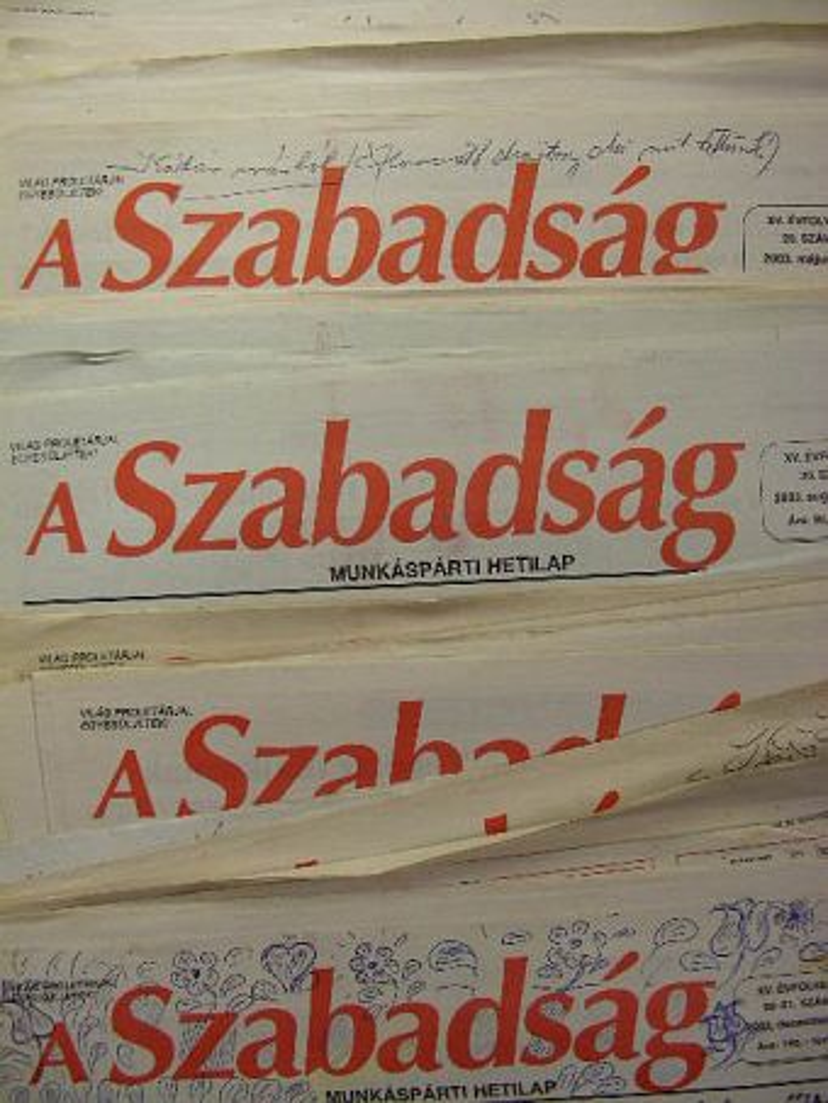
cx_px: 414
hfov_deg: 37.7
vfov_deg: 49.0
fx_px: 1211
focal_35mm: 38
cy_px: 552
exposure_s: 1/45.3
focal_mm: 6.3
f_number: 3.5
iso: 100
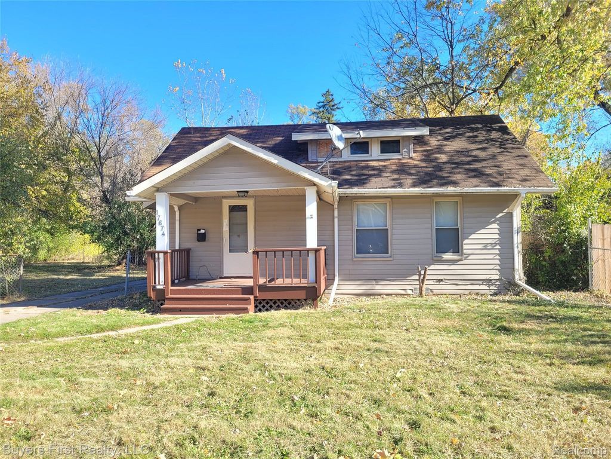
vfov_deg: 53.1
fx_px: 459
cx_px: 306
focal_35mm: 26
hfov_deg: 67.3
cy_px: 230
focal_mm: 5.4
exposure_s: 1/505
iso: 40
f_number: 1.8
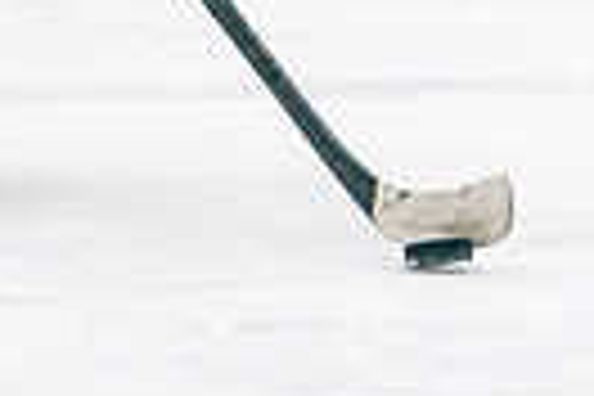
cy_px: -375
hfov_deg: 2.3
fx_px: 14601
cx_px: 19
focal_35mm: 885
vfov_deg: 1.6
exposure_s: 1/1250
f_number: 2.8
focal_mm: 130
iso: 3200
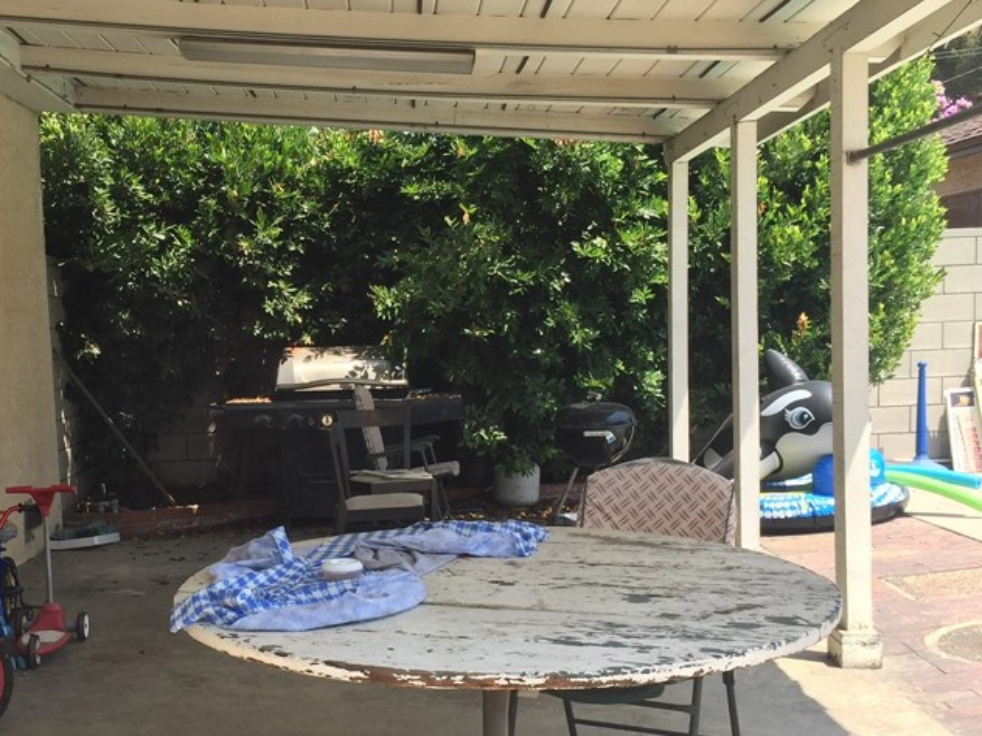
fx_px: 1333
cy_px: 469
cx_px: 306
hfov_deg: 39.8
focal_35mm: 47
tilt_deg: -5.1
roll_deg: +1.9
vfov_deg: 30.7
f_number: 2.2
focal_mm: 4.15
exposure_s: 1/599
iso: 32
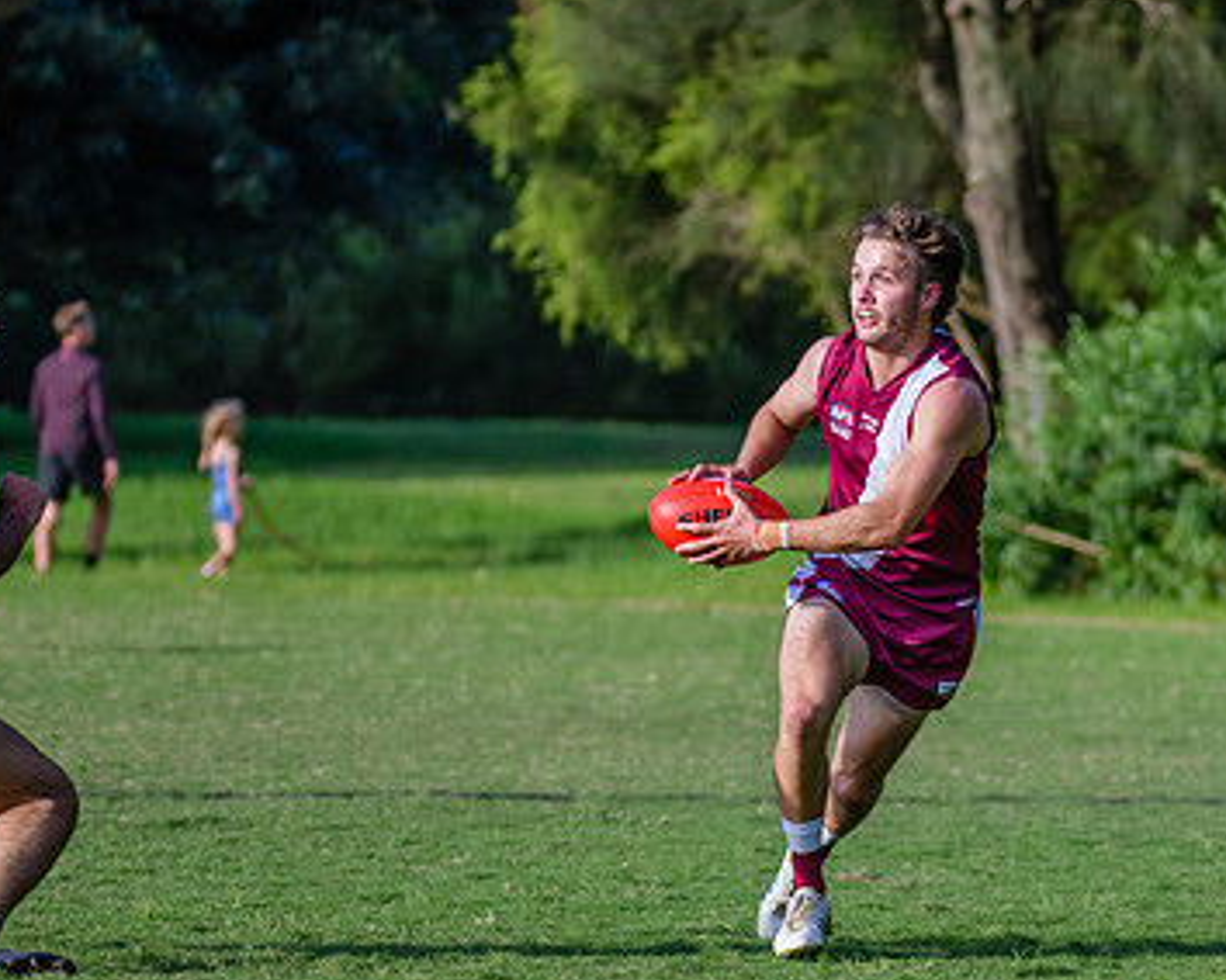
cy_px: 638
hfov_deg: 4.9
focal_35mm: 394
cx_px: 826
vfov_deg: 3.9
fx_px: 14292
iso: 900
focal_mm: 170
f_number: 4
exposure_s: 1/2500
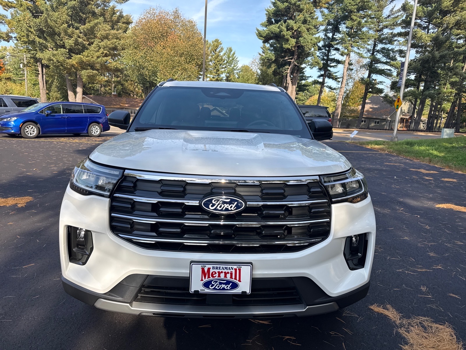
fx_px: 323
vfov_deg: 56.8
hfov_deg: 71.6
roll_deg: -3.8
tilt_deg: -10.4
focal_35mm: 24
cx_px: 233
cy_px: 175
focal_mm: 6.76
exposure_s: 1/796
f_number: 1.78
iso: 80
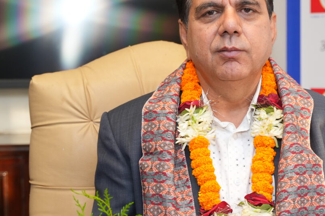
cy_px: 149
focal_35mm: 105
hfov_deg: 19.3
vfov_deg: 13.0
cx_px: 246
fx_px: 950
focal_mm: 41.1
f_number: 3.2
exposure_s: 1/100
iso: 500
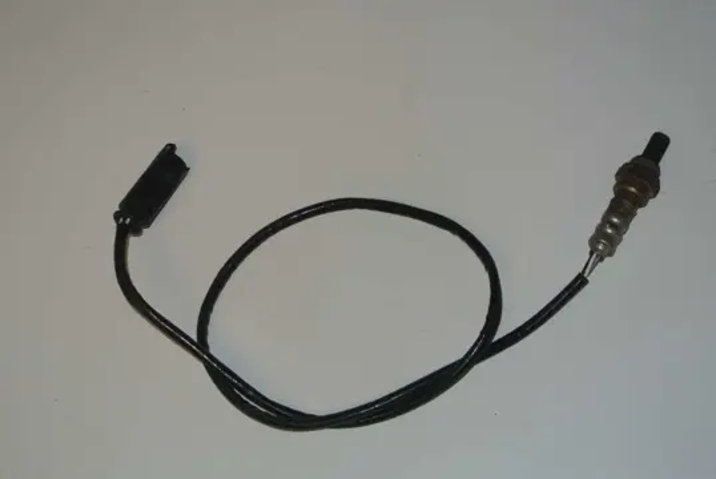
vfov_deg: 22.3
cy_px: 240
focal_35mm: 61
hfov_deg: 32.8
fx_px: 1215
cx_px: 358
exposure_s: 1/60
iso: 200
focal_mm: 22.7
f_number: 5
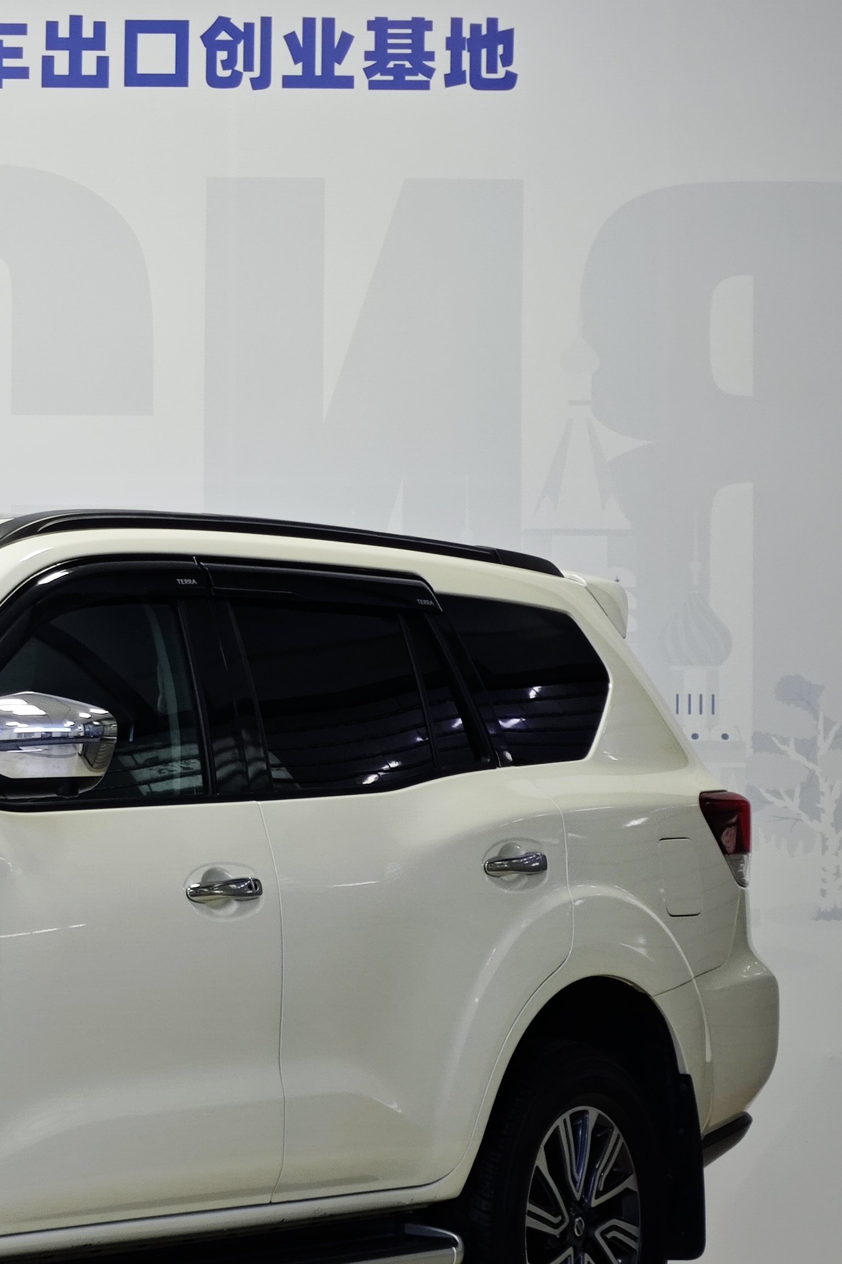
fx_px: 4842
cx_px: -206
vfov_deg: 14.9
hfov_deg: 9.8
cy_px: 728
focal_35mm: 138
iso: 400
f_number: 2
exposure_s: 1/100
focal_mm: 10.1
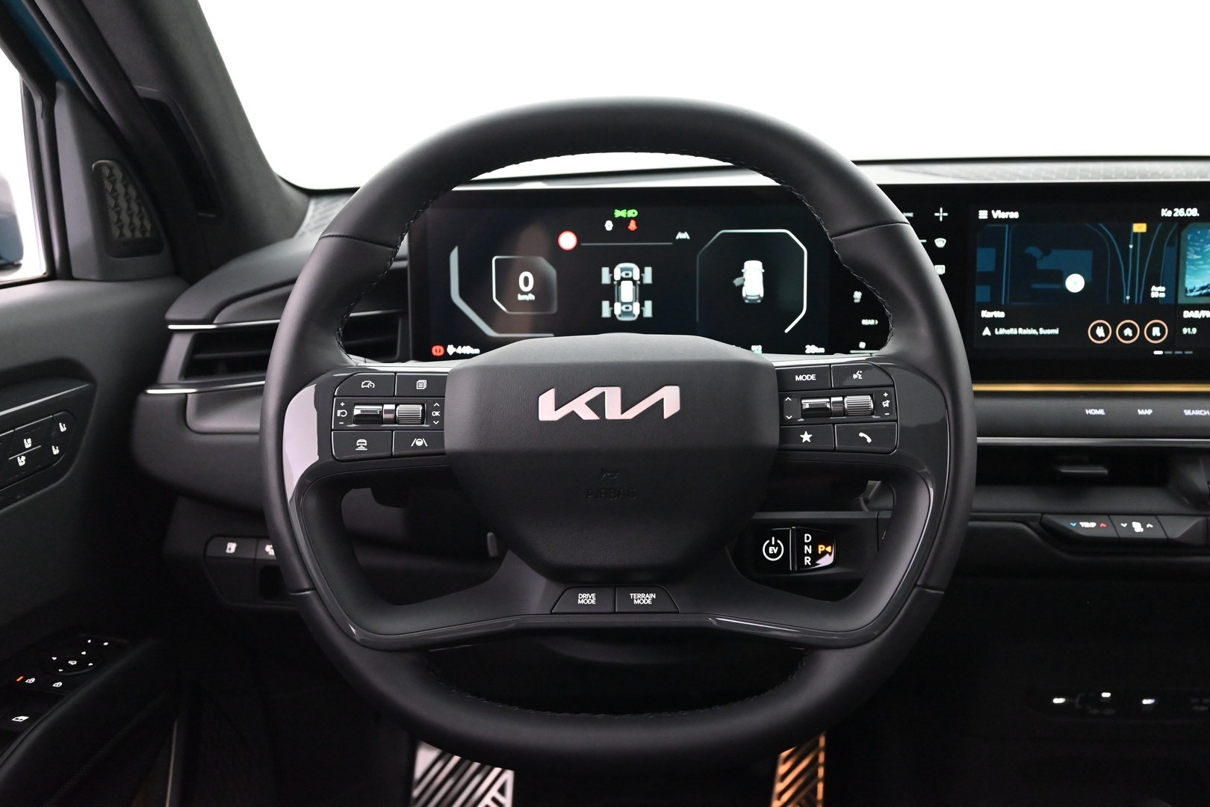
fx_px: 941
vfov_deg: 46.4
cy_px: 404
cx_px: 605
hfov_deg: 65.5
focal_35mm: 28
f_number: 4.5
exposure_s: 1/60
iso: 7200
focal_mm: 28
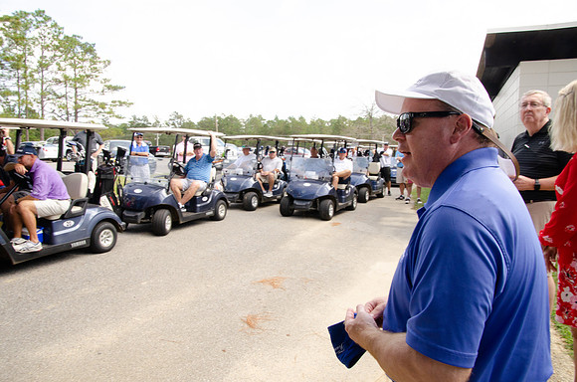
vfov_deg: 52.9
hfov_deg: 73.9
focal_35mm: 24
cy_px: 191
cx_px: 288
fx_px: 384
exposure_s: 1/100
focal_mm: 16
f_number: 16
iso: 400
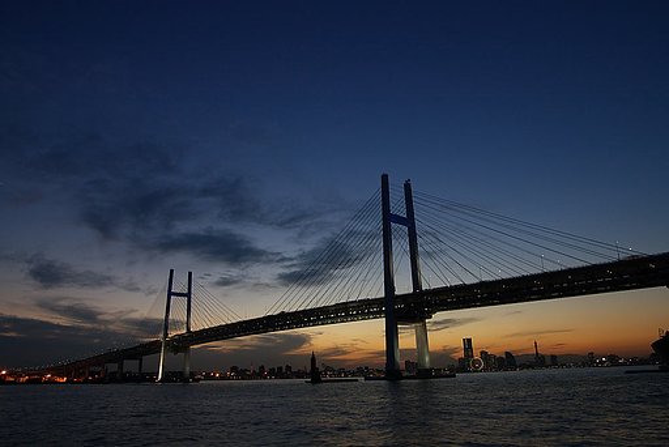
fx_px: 446
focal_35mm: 24
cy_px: 224
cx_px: 334
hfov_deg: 73.7
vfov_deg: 53.2
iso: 200
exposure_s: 1/2.5
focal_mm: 16
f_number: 11
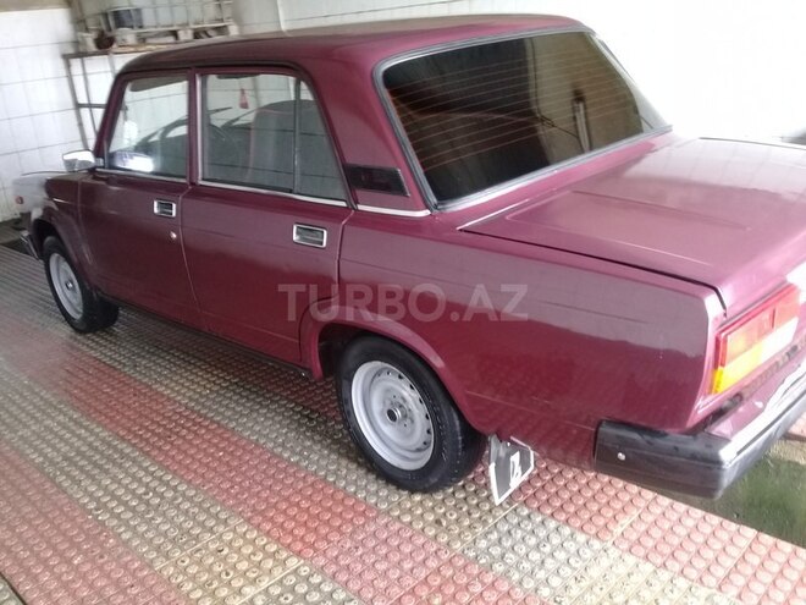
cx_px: 403
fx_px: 722
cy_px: 302
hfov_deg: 58.4
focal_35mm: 31
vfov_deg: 45.4
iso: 125
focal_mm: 3.3
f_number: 2.2
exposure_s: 1/33
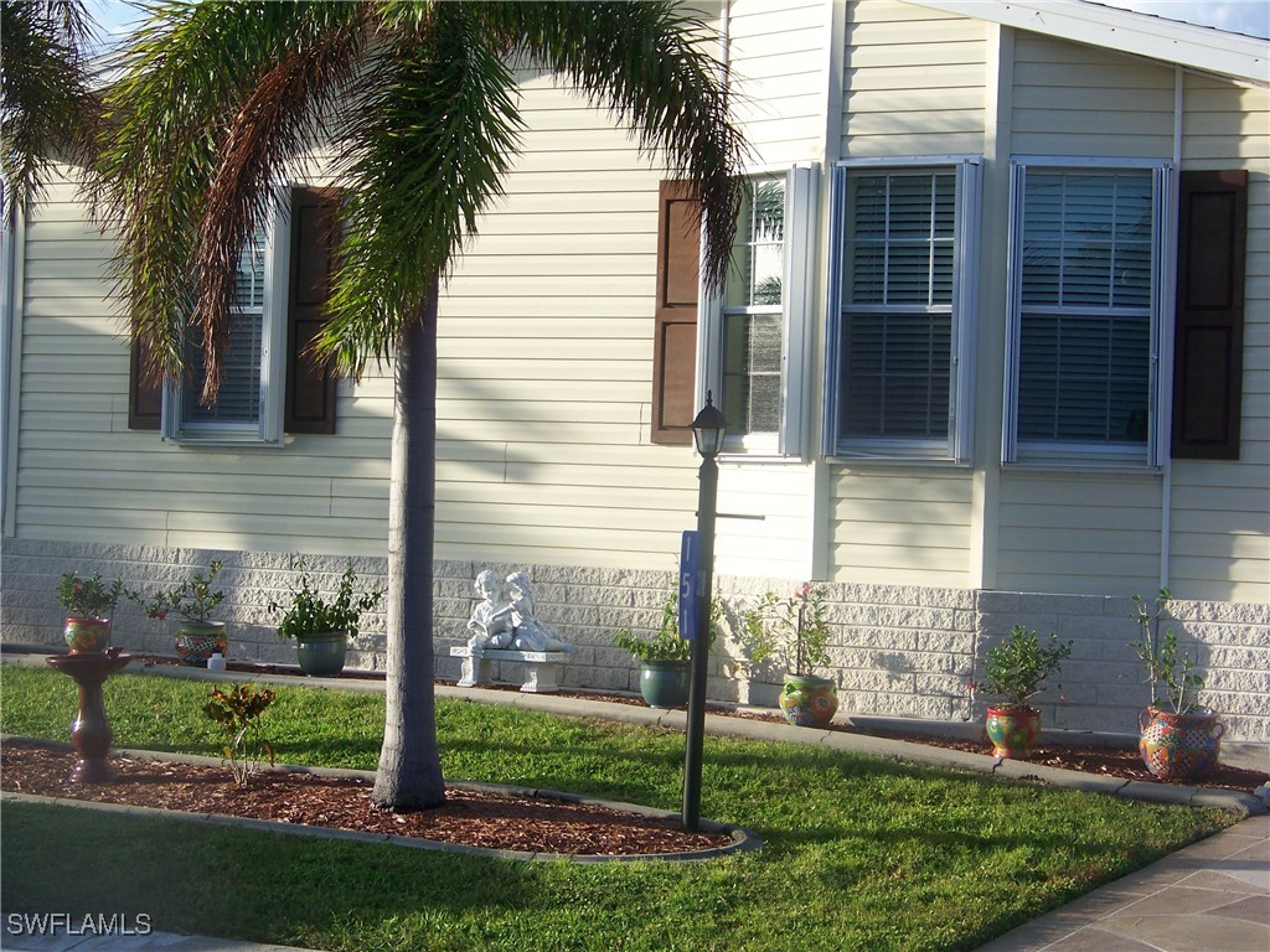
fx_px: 3192
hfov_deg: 22.5
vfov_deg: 17.0
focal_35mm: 87
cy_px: 476
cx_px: 635
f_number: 3.2
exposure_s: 1/400
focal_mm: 14.6
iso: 64
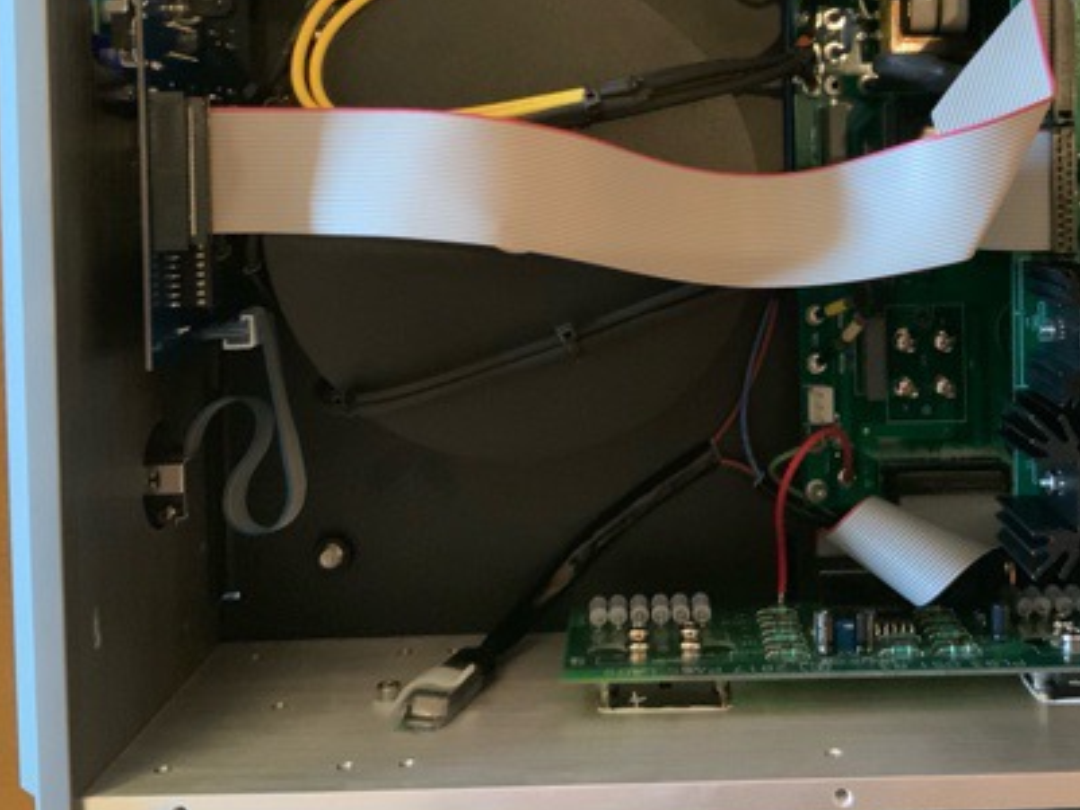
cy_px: 205
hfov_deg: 40.1
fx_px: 1467
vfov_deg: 30.4
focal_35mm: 47
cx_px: 679
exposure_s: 1/25
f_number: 1.8
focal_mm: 3
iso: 500
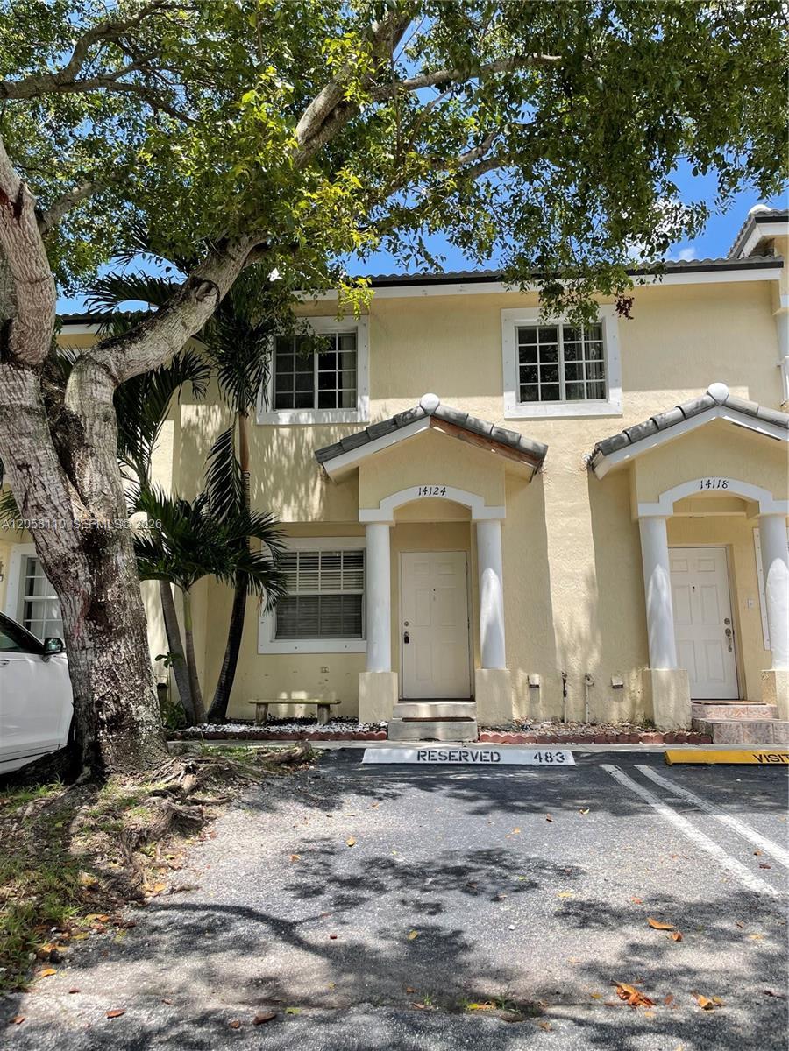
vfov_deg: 67.3
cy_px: 526
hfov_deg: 53.1
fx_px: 790
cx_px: 394
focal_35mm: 26
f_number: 1.6
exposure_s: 1/1770
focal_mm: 4.2
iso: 32
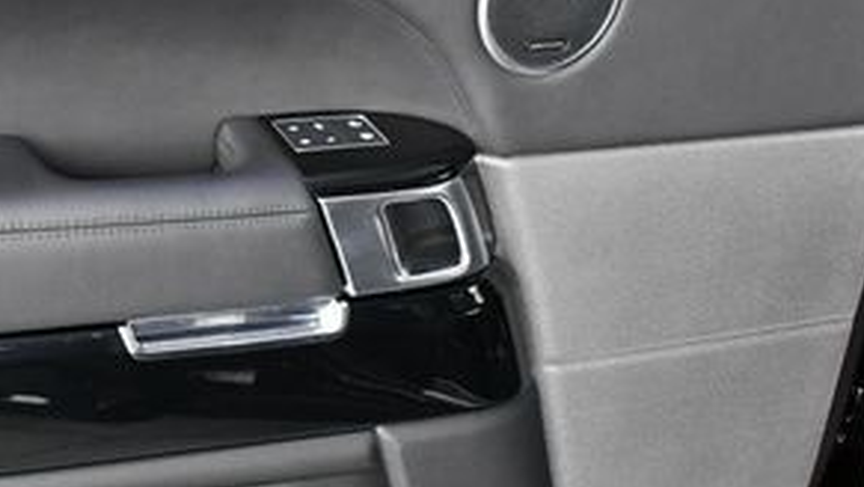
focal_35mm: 83
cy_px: 341
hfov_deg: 25.0
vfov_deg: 14.5
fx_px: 1902
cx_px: 140
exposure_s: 1/125
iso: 2500
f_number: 3.5
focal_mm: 18
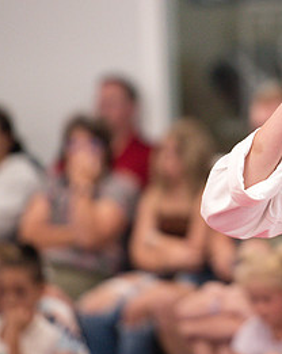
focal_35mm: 418
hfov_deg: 3.7
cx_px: 300
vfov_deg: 4.6
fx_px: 4371
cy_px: 143
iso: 1600
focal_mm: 200
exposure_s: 1/400
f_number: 2.8
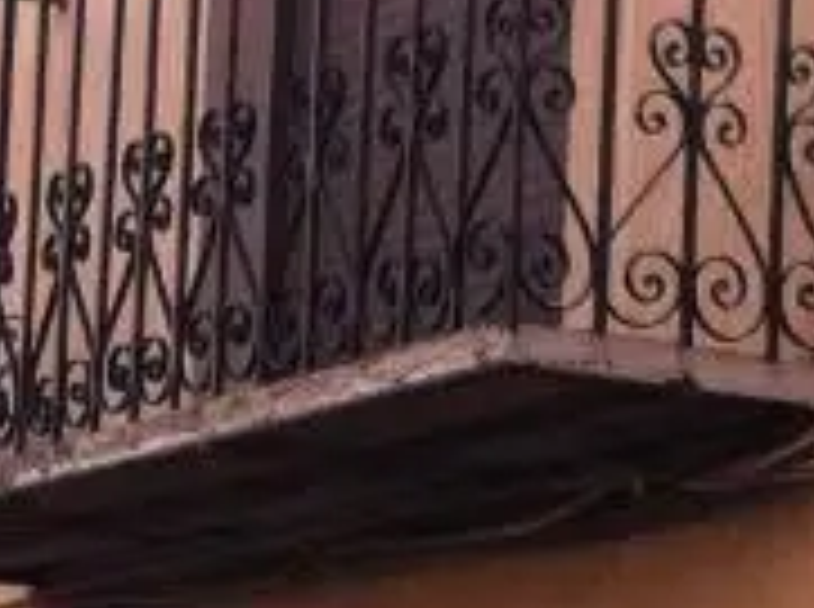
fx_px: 4647
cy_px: 714
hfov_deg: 9.9
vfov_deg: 7.4
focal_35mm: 198
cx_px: 827
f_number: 2.8
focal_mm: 3.85
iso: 80
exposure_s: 1/192
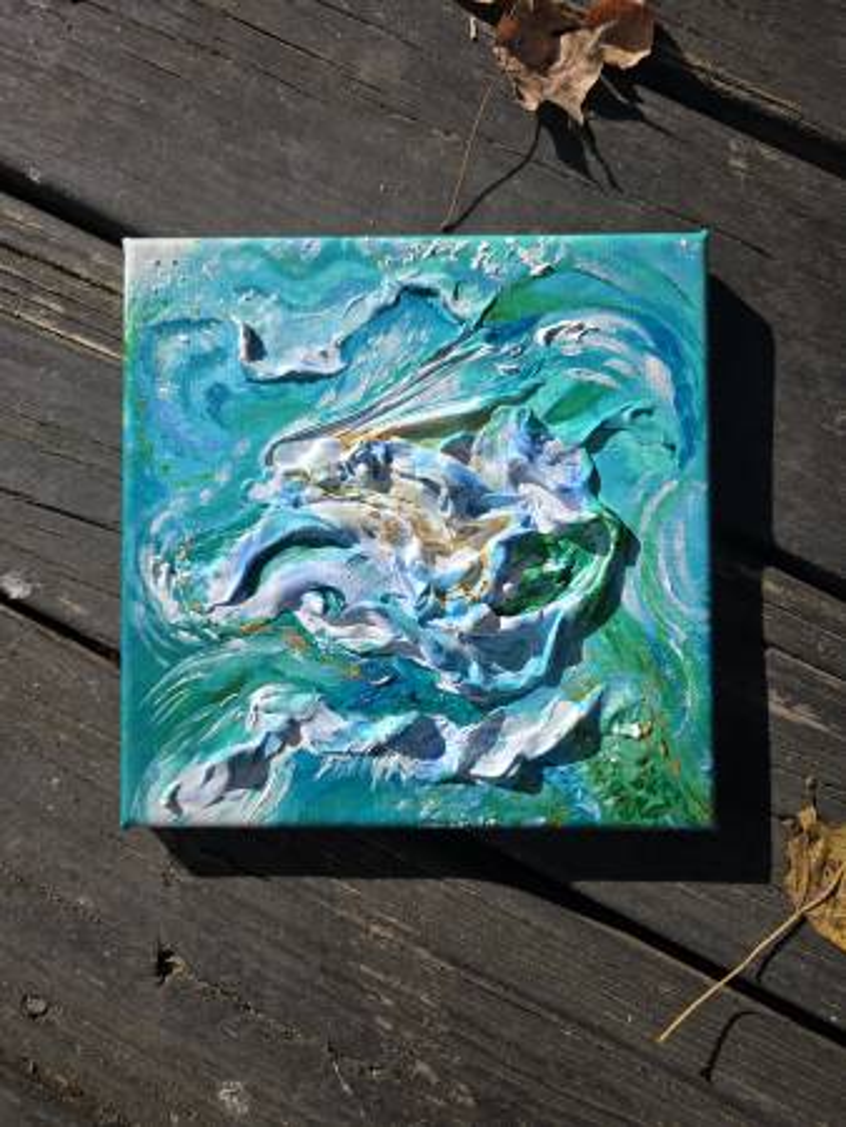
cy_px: 564
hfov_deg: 58.9
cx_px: 423
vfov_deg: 73.9
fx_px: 749
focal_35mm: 23
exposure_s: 1/769
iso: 12
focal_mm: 6.3
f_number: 1.7
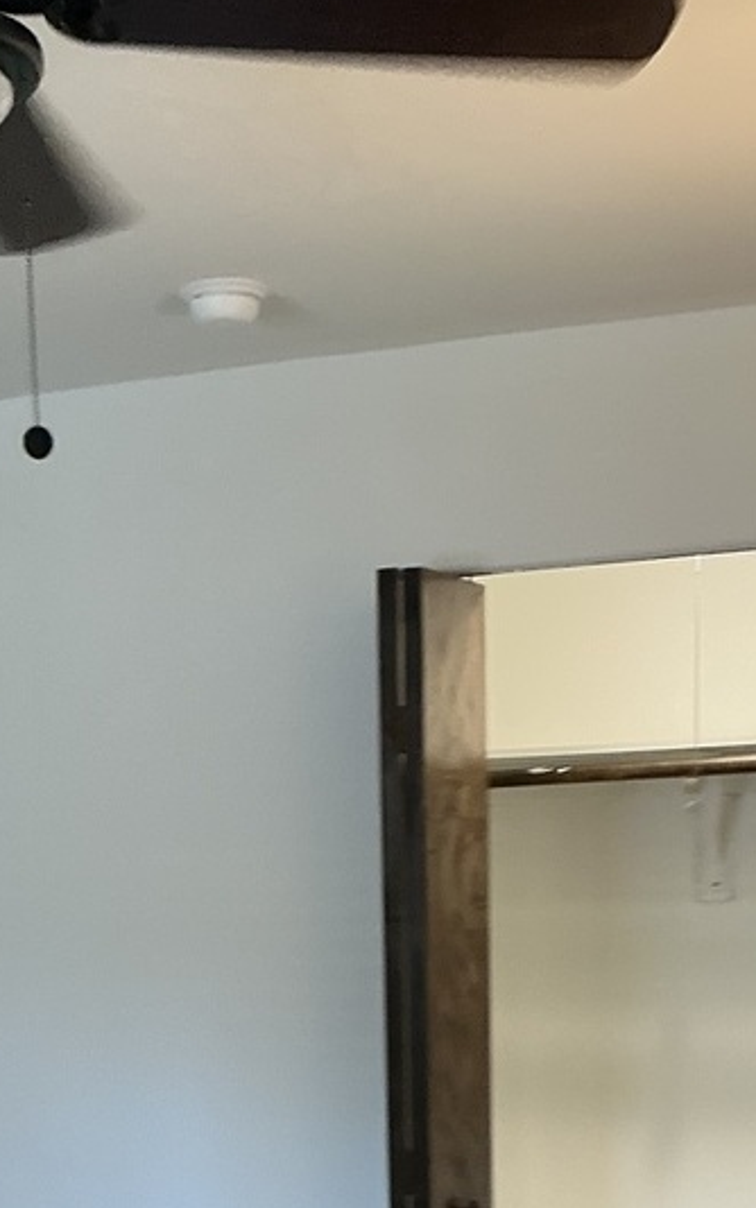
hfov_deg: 21.6
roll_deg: +1.1
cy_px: 1149
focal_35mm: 60
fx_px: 1977
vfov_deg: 31.9
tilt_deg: -4.2
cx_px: 267
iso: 100
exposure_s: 1/60
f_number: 1.8
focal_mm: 3
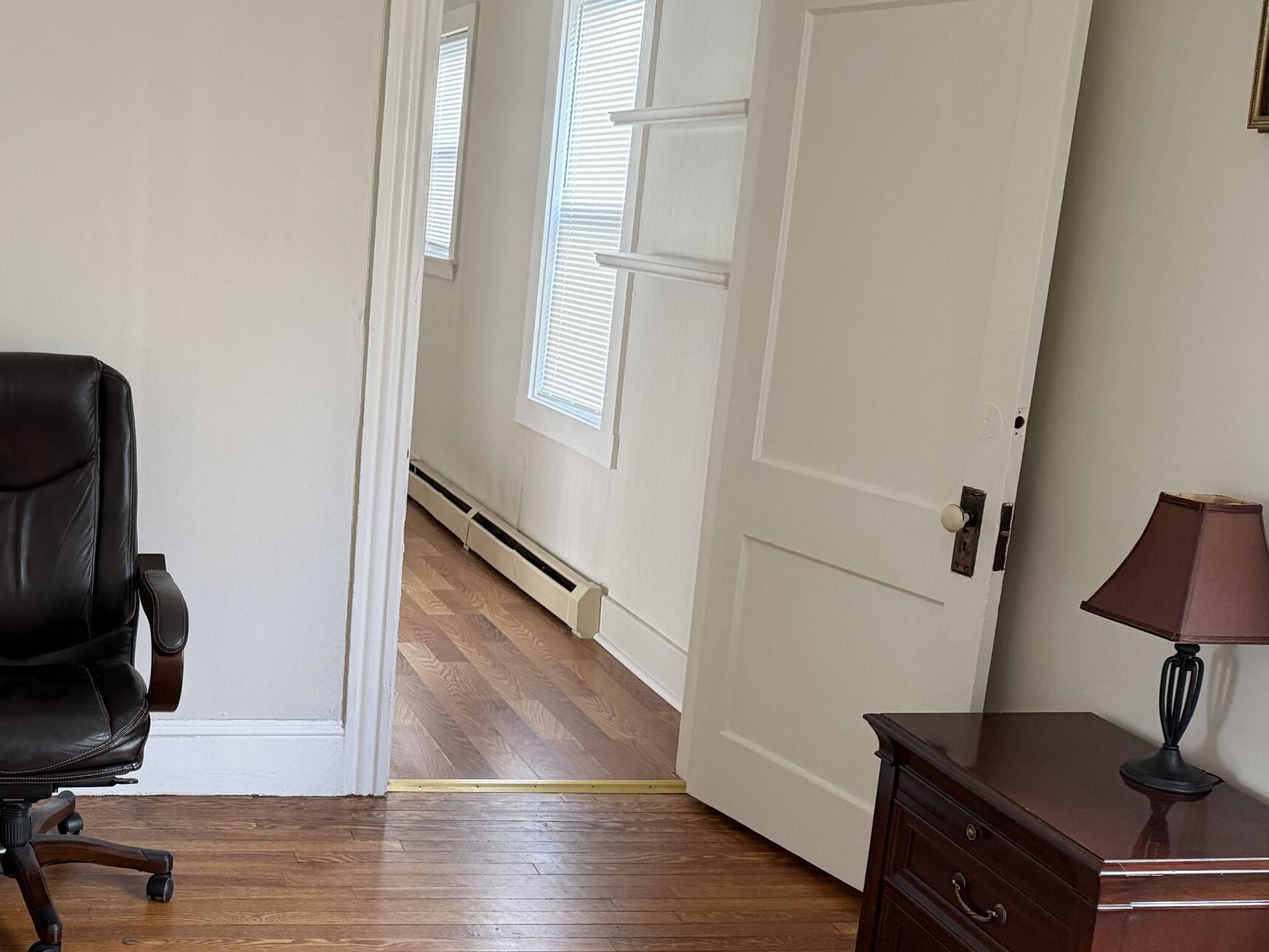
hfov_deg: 41.7
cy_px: 514
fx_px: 1540
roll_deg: -2.8
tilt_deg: -13.6
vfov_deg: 34.3
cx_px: 162
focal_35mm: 42
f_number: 1.78
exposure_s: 1/60
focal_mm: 6.76
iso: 320
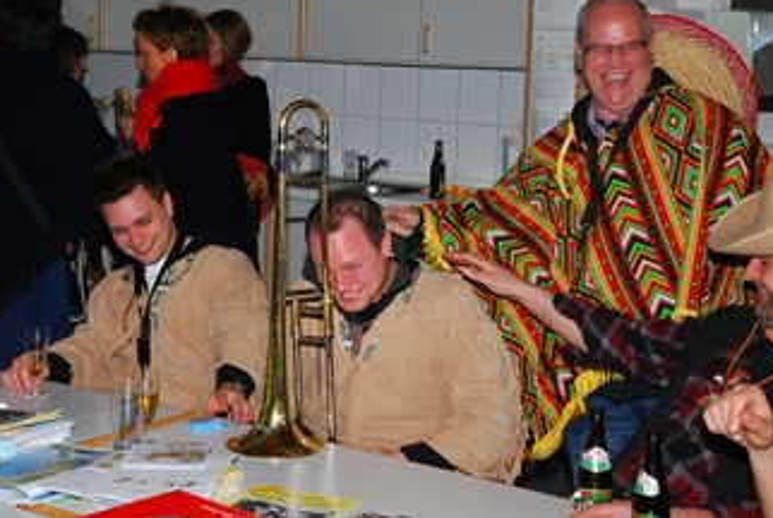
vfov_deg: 20.4
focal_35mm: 67
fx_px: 1441
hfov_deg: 30.0
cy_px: 199
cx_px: 324
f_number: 14
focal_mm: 36
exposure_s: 1/200
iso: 800
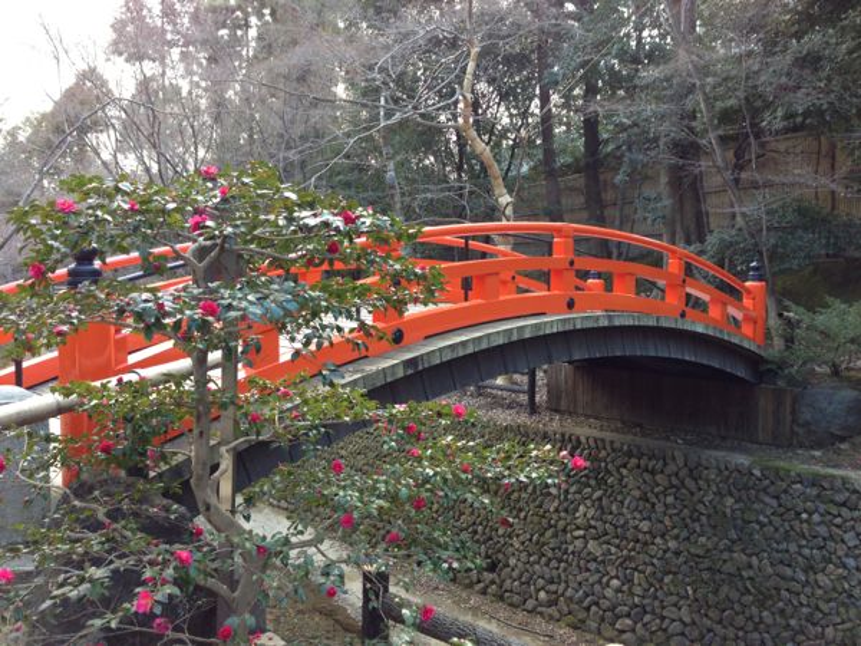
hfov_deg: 55.4
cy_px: 323
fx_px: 821
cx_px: 430
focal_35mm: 33
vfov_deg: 42.9
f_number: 2.4
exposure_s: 1/40
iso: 64
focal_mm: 4.13
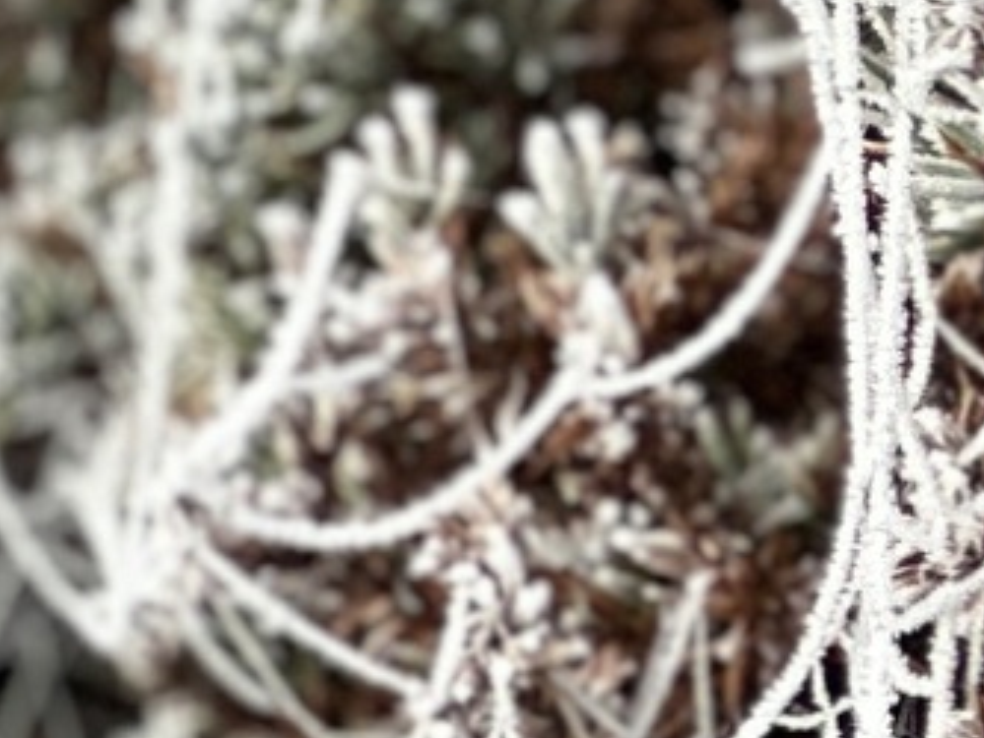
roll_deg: +0.6
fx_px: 13450
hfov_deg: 4.1
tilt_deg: -15.3
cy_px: -1142
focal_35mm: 473
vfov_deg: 3.1
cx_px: 2778
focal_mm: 9
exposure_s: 1/121
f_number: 2.8
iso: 32
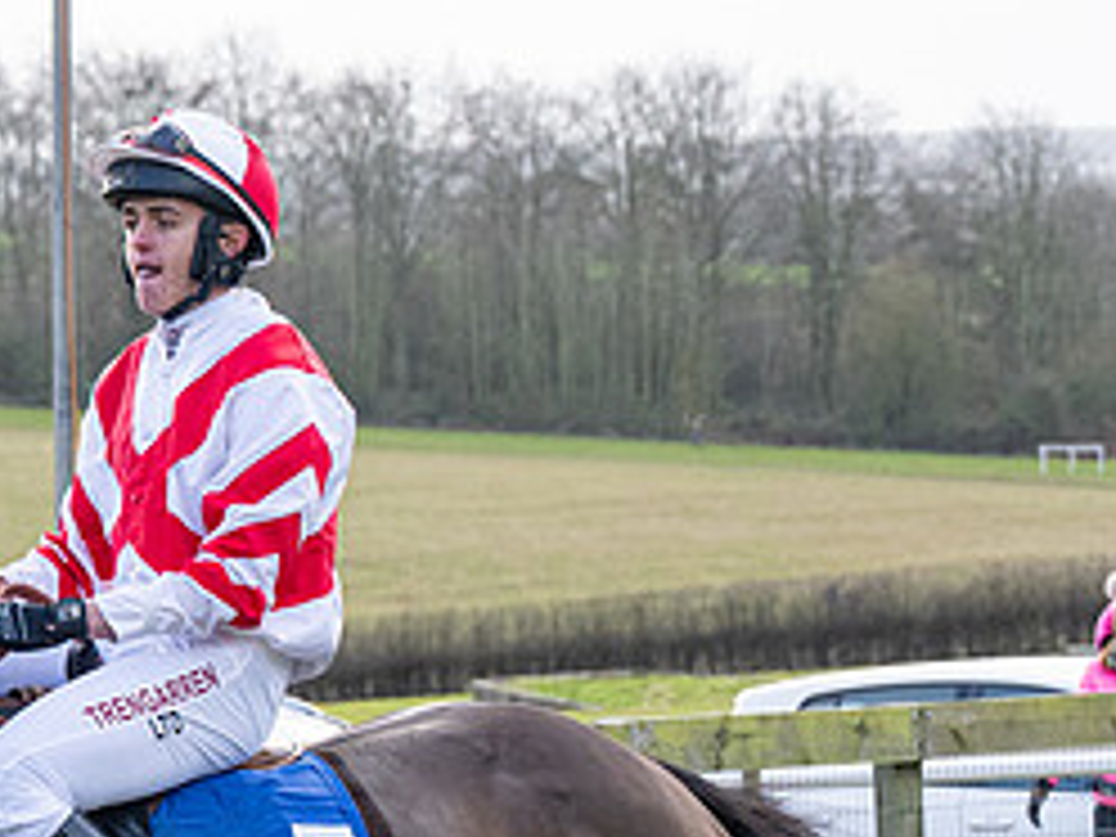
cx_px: 178
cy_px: 1019
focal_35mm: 319
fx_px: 10284
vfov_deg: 4.6
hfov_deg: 6.2
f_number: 5
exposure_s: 1/1000
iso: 800
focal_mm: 70
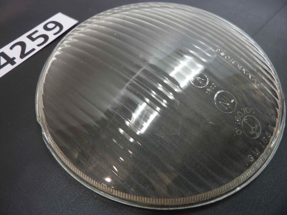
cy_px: 108
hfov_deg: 69.4
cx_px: 144
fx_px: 207
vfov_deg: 54.9
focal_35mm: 25
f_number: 3.3
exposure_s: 1/8
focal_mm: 4.1
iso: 80
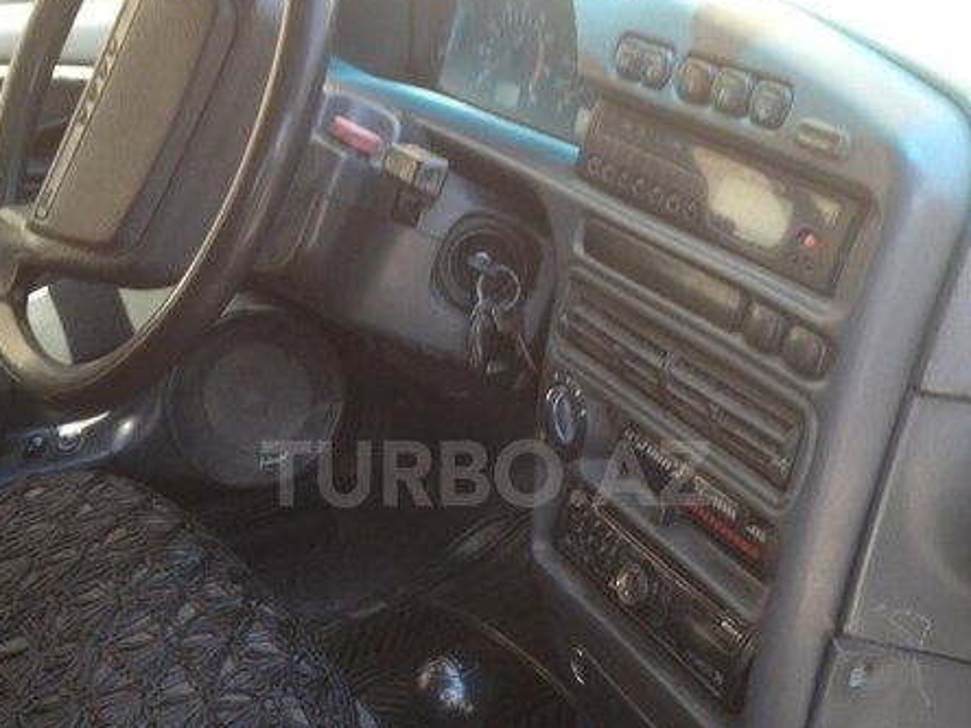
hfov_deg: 36.8
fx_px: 1459
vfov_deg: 27.9
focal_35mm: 52
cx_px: 486
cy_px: 473
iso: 50
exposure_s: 1/40
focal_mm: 4.28
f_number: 2.4
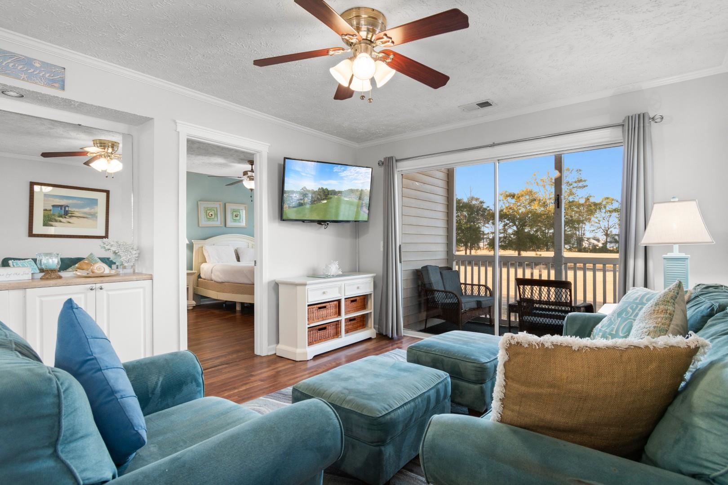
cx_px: 364
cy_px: 242
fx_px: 384
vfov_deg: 64.6
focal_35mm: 19
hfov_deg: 86.9
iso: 100
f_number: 4.8
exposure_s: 1/2
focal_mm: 13
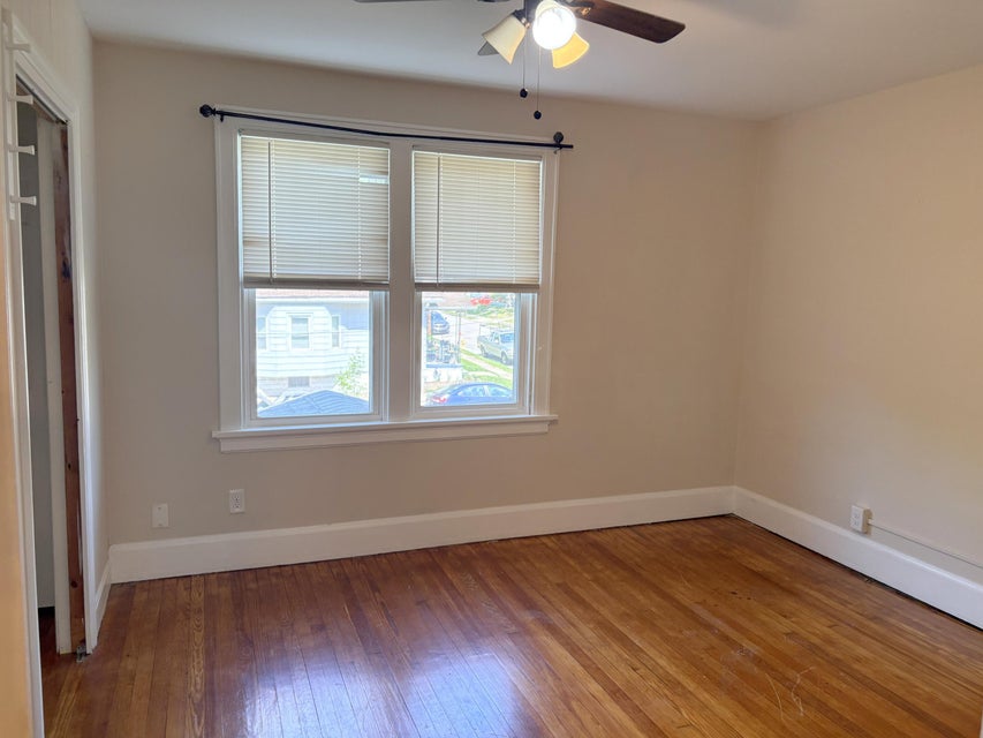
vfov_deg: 53.1
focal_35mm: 26
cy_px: 369
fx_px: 738
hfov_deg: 67.3
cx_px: 492
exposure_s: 1/132
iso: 125
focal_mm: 5.96
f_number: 1.6
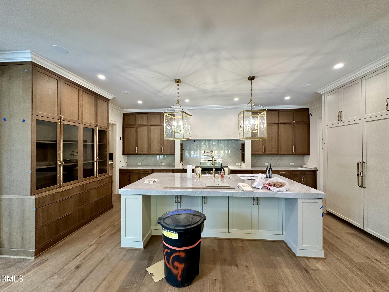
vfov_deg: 85.7
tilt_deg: +0.0
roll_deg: +0.0
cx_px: 194
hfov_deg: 102.1
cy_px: 146
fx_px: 157
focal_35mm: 14
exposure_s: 1/120
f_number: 2.2
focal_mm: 2.22
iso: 250
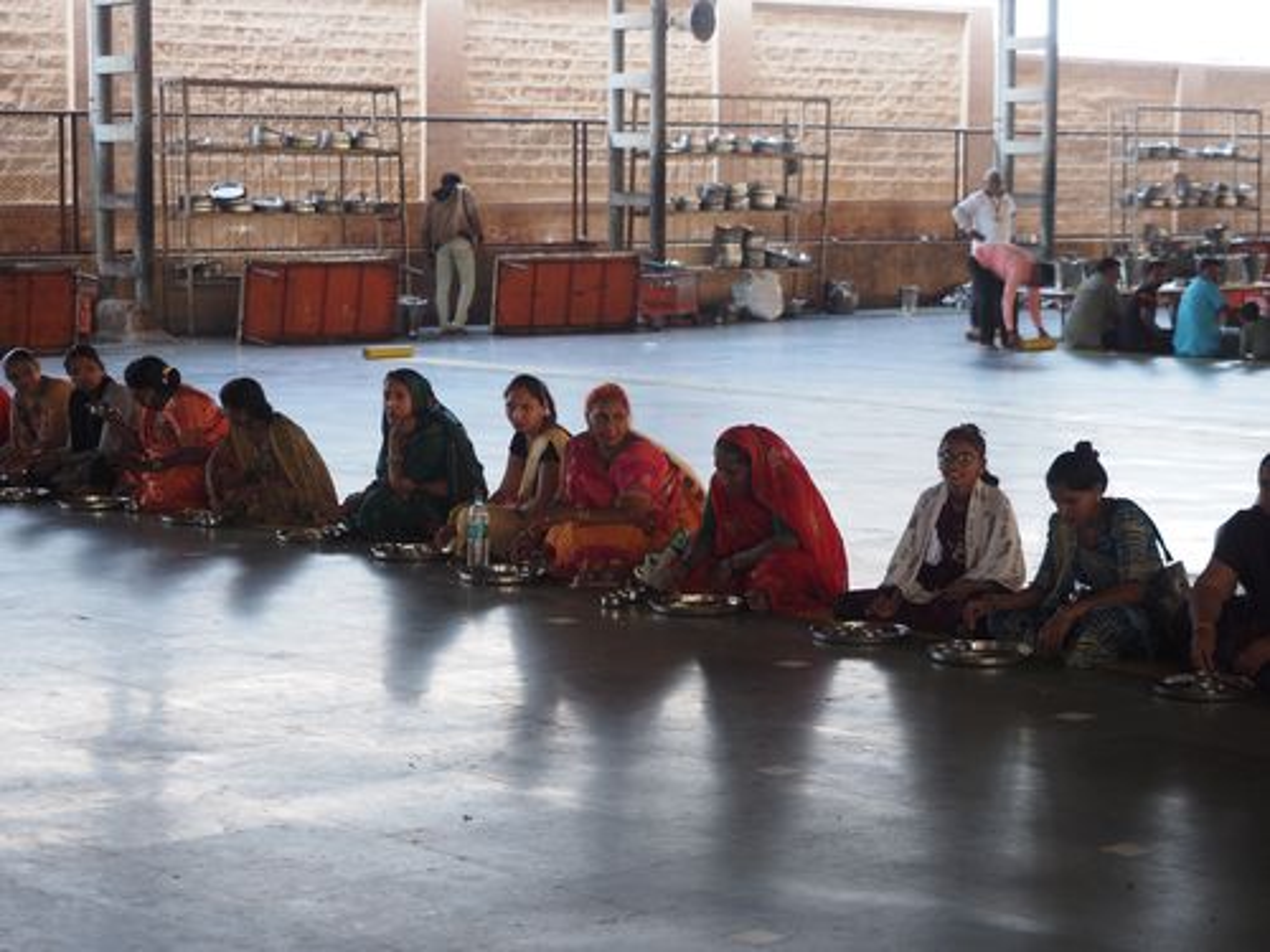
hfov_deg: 24.4
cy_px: 476
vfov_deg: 18.4
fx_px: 2935
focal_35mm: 80
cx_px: 635
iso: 400
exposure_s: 1/80
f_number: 2.8
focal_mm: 40
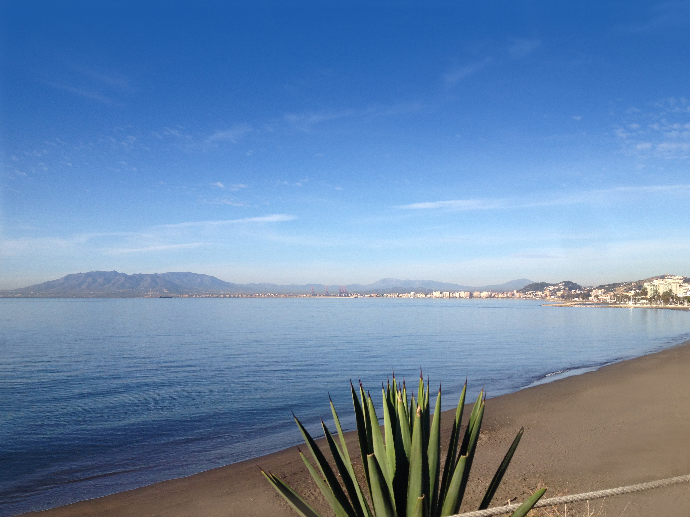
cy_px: 258
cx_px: 345
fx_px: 698
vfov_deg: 40.7
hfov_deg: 52.6
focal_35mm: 35
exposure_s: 1/1905
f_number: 2.4
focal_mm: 4.28
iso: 50
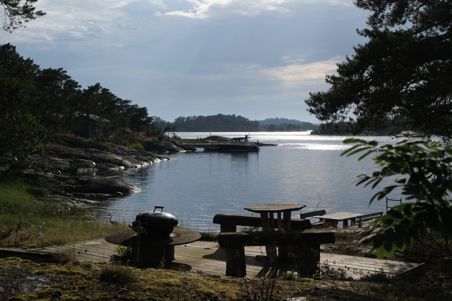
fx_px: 590
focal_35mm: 47
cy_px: 150
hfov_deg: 41.9
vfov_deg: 28.6
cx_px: 226
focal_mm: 31.5
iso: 800
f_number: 7.1
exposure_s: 1/4000
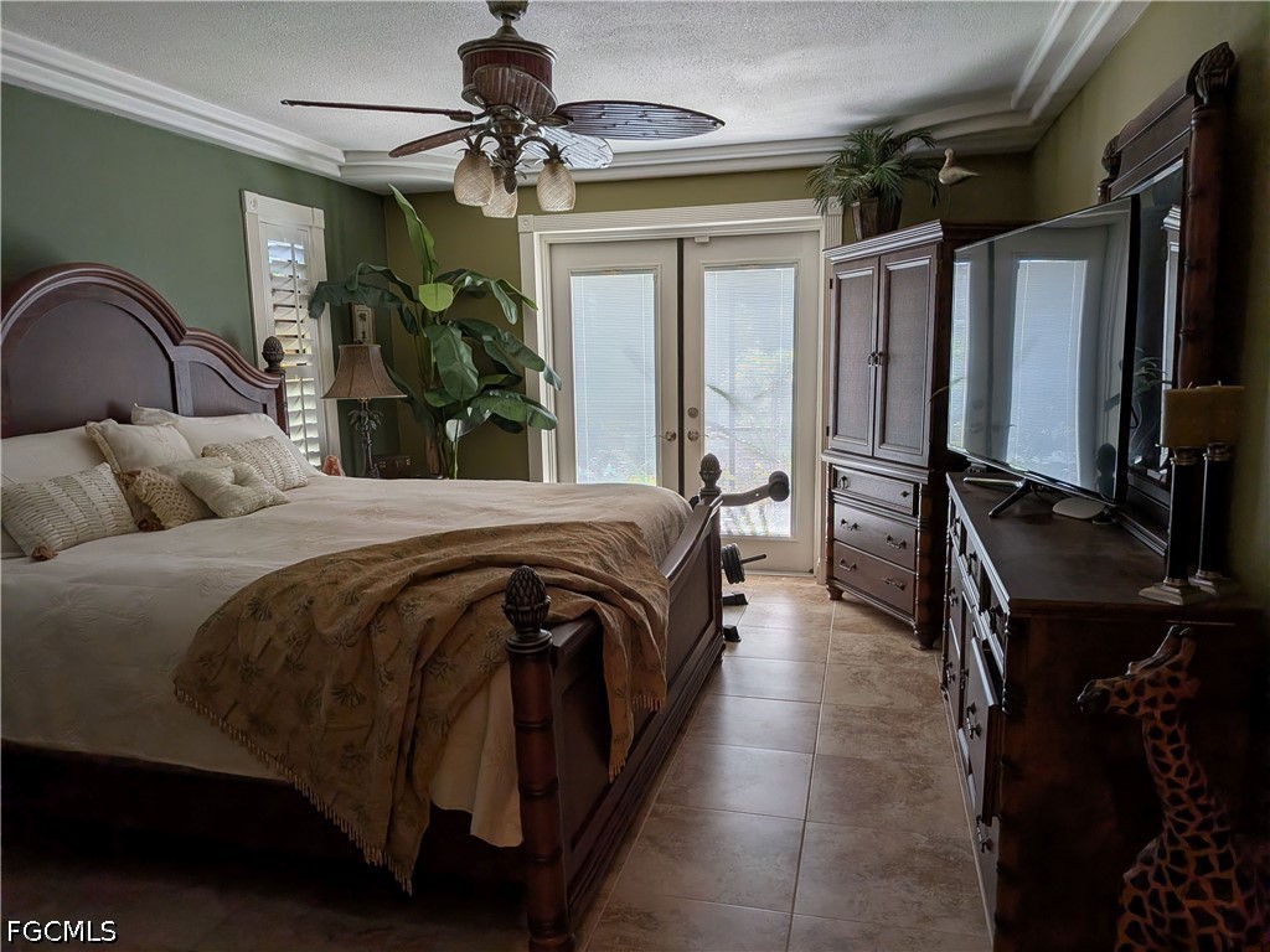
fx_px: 881
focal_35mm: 24
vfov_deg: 56.8
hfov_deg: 71.6
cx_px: 635
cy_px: 476
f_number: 1.7
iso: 28
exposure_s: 1/202
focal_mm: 4.53
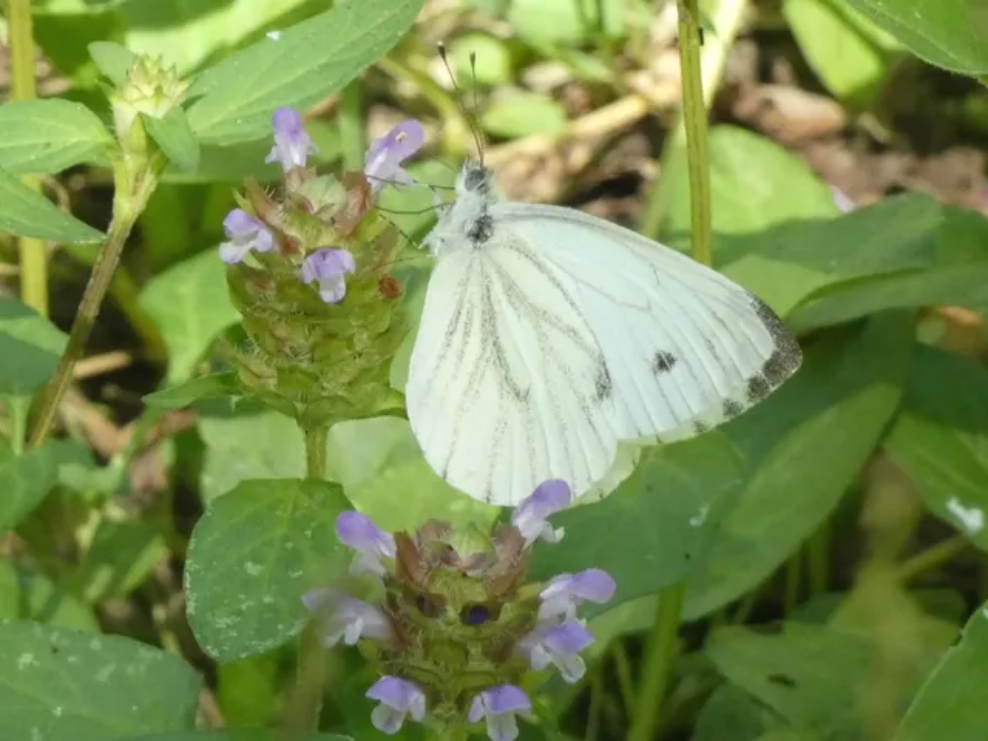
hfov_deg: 4.6
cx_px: 494
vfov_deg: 3.5
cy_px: 370
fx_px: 12216
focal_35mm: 428
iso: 640
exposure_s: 1/100
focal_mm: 76.7
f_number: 5.6
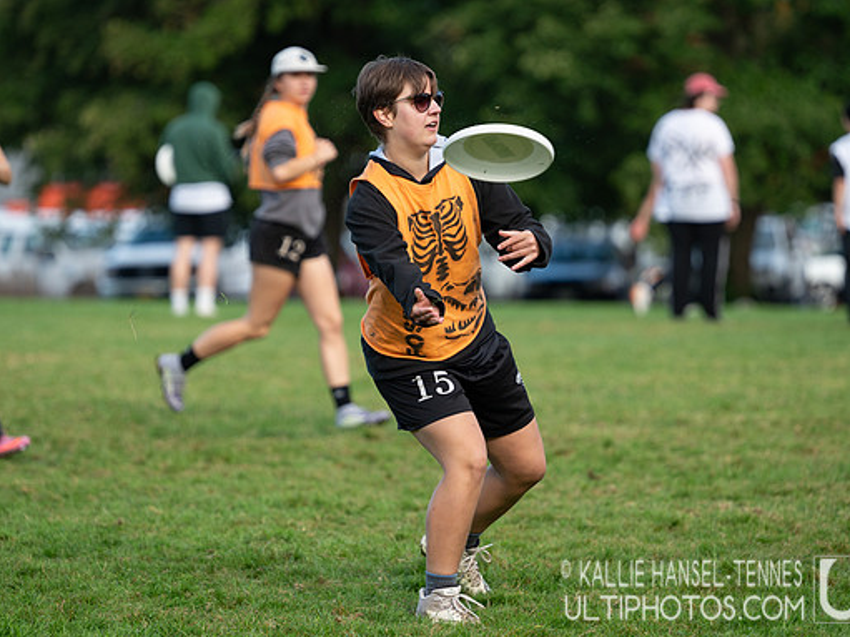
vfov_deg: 5.9
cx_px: 439
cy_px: 304
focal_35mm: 251
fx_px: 6162
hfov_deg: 7.9
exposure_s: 1/1600
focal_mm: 165
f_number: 2.8
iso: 250
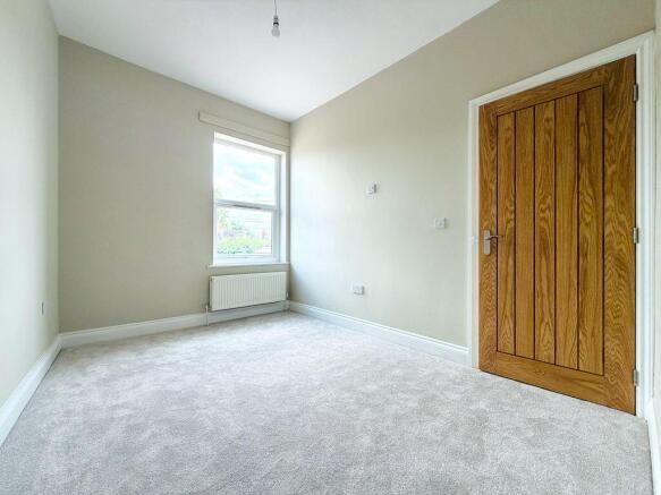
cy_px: 248
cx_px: 330
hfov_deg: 102.1
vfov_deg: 85.7
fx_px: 267
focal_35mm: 14
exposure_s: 1/121
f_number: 2.2
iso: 64
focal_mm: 2.22
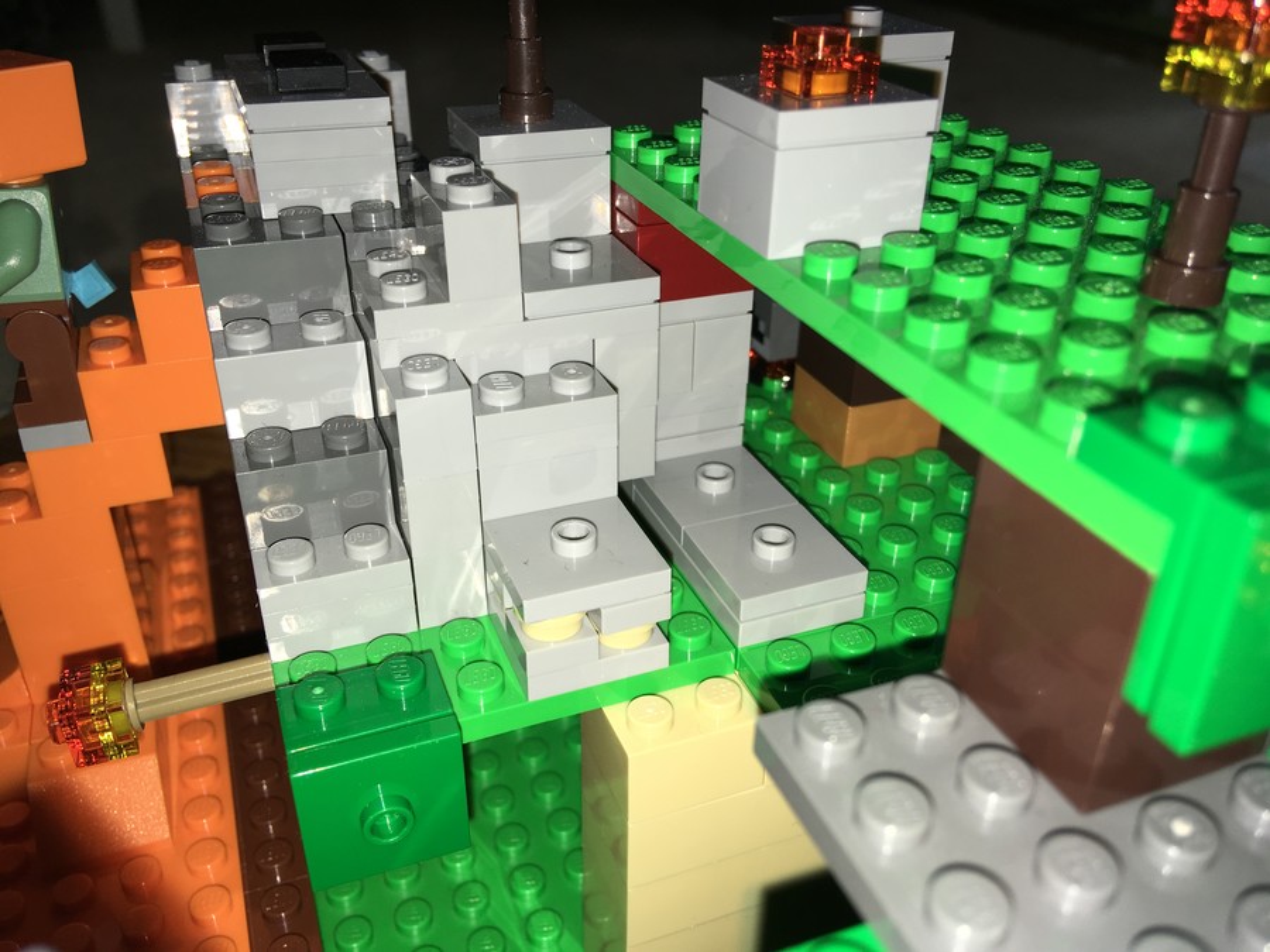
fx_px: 1064
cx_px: 635
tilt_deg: -31.0
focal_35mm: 29
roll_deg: -0.4
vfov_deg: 48.2
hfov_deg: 61.7
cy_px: 476
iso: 25
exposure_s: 1/164
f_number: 2.2
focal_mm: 4.15
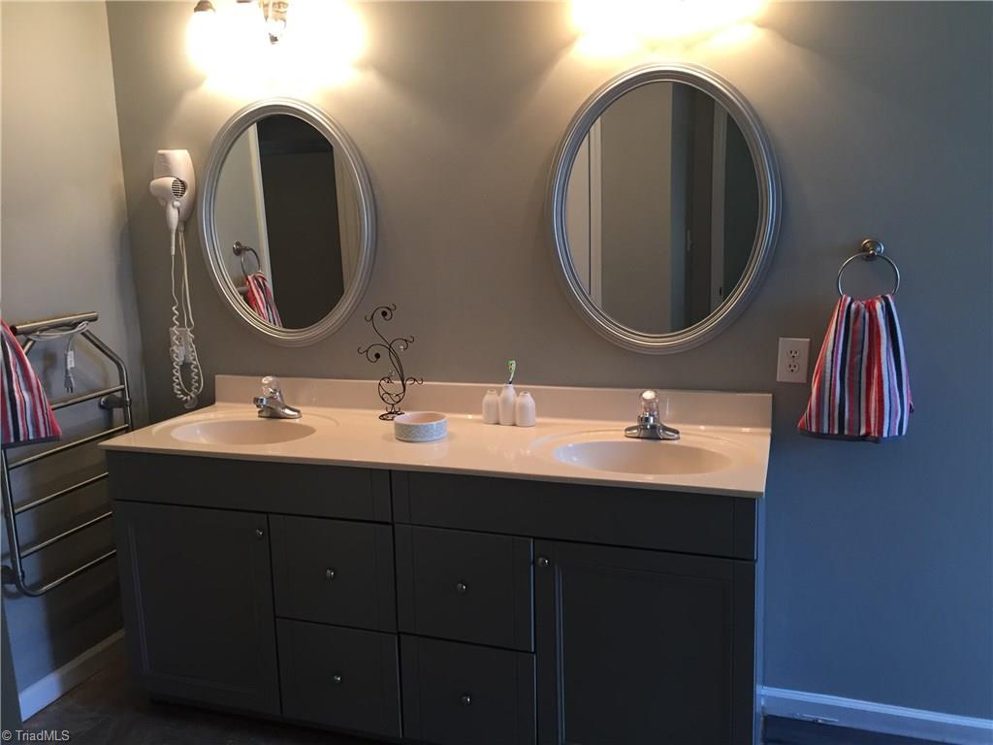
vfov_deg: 48.2
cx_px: 496
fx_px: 832
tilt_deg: -8.7
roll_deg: +0.2
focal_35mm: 29
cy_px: 372
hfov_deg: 61.7
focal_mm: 4.15
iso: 64
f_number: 2.2
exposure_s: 1/33
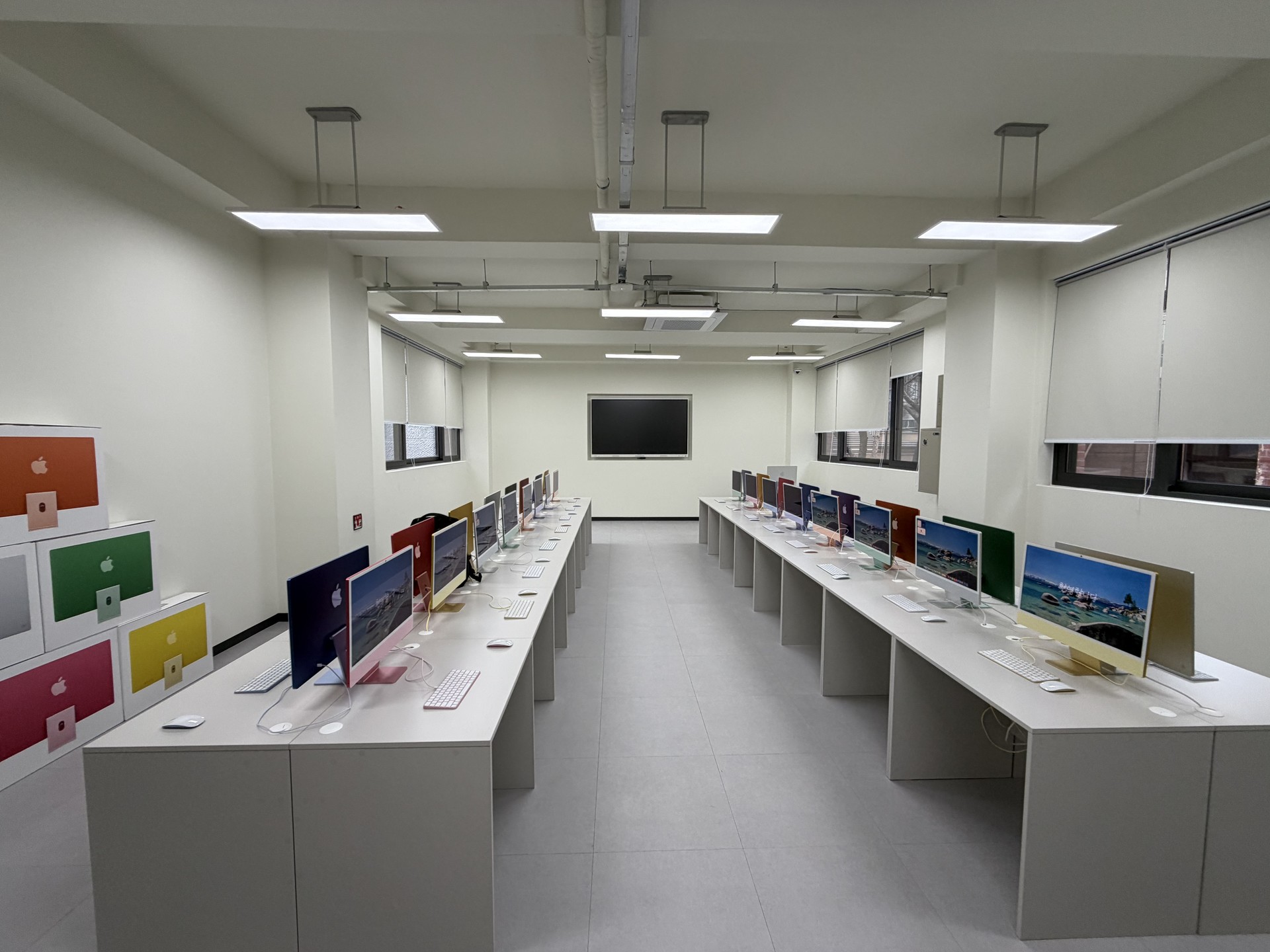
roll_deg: -0.8
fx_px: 514
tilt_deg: -3.6
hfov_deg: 102.1
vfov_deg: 85.7
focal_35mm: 14
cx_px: 635
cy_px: 476
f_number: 2.2
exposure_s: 1/121
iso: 100
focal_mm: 2.22
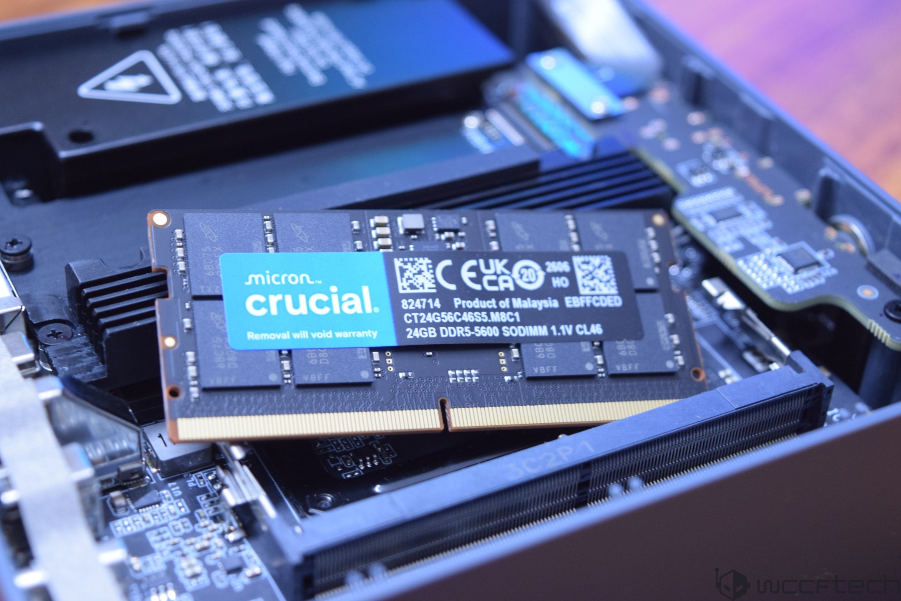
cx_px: 450
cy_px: 300
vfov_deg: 18.9
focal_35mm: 72
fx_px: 1802
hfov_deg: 28.1
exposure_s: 1/13
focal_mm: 48
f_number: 5.6
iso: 1600
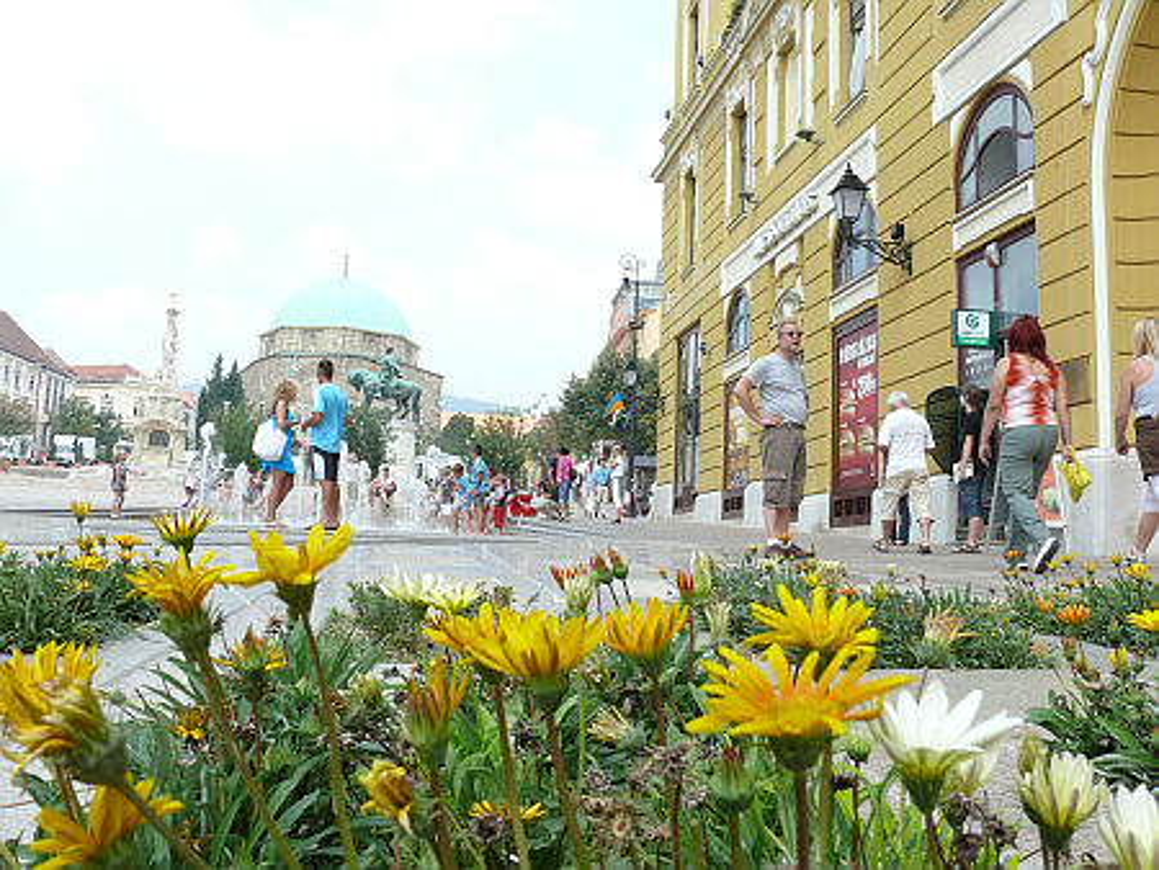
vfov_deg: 40.7
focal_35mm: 35
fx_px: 1172
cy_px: 435
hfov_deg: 52.6
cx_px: 580
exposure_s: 1/200
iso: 100
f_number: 5.6
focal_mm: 7.4
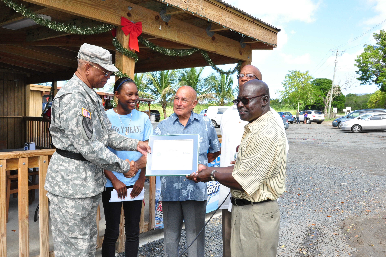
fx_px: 321
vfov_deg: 43.5
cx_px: 193
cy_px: 128
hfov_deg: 62.0
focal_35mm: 30
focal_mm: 20
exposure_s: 1/200
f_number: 11
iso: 800
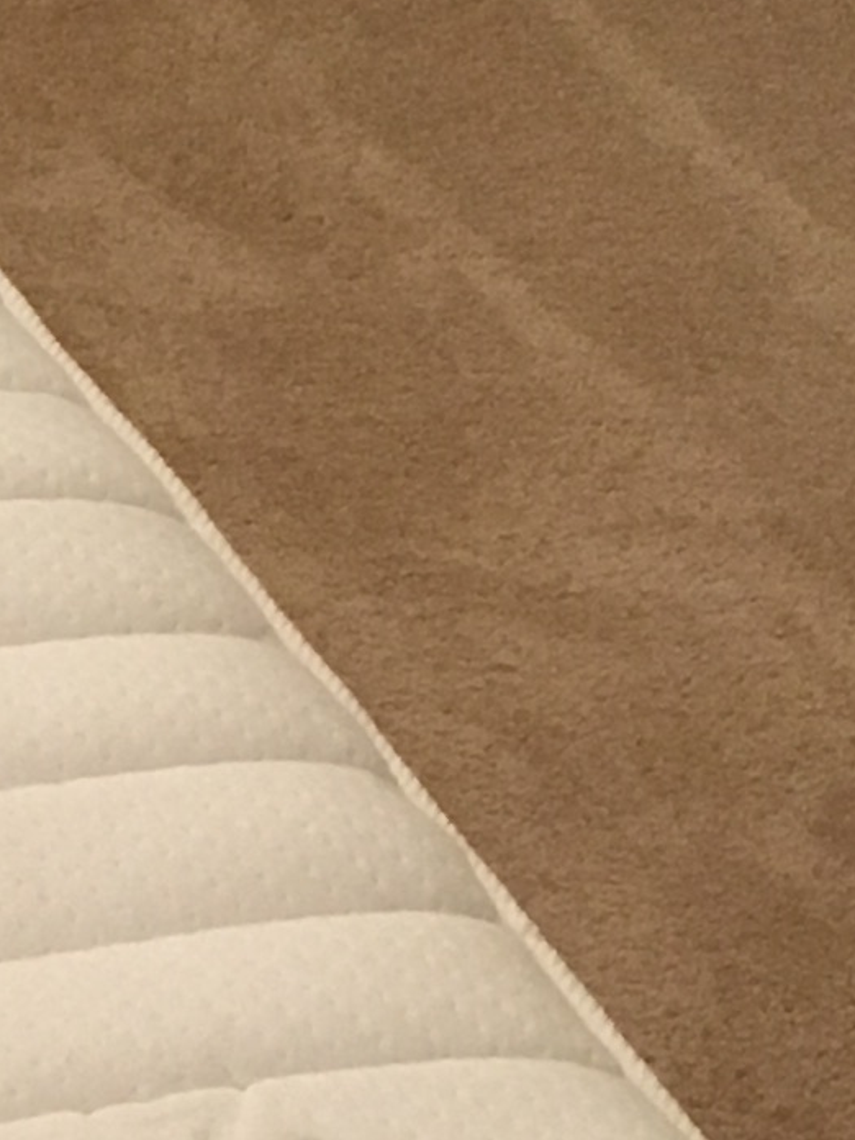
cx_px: -1076
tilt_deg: -40.7
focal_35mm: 168
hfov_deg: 8.2
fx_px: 5533
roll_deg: +0.6
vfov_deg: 11.6
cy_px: 1246
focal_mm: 4.15
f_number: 2.2
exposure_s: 1/30
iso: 160
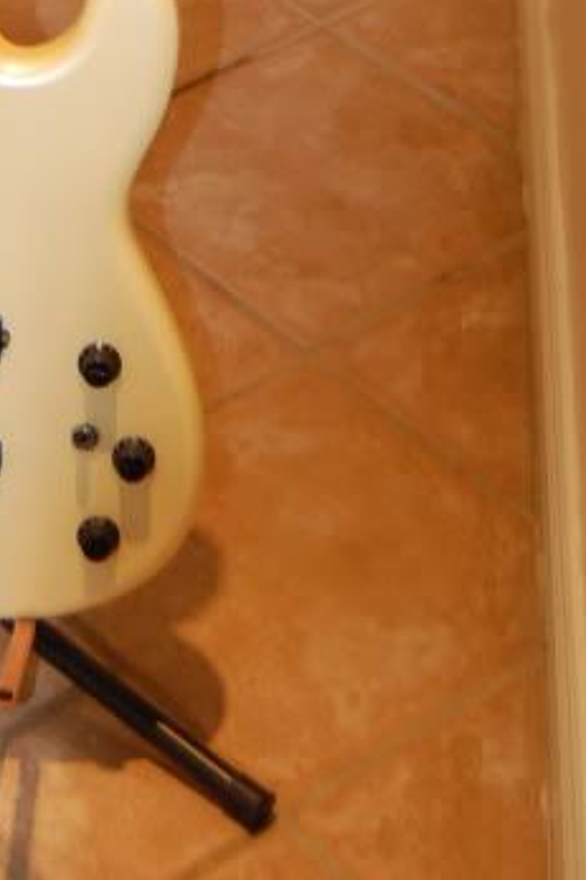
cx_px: -56
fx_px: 2811
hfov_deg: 11.7
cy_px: -298
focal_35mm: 115
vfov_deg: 16.7
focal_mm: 26
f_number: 4.2
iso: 400
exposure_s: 1/60
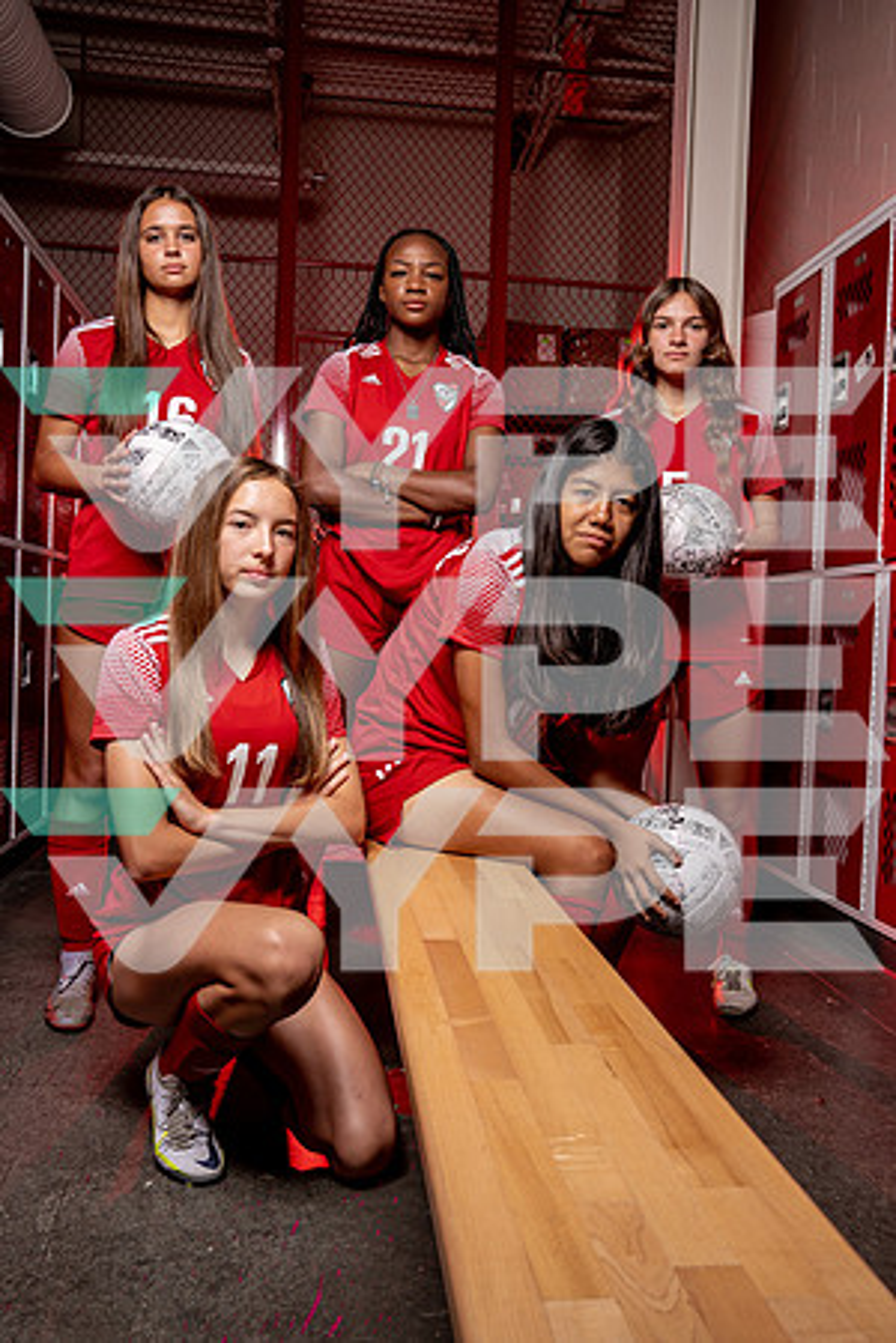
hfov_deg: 45.0
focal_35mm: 29
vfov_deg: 63.7
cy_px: 672
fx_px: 1083
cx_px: 448
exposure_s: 1/250
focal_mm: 29
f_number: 8
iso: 100
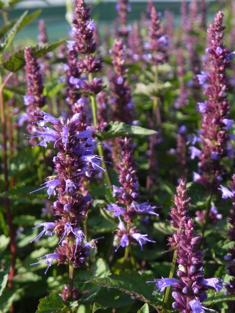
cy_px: 156
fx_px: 416
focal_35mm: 46
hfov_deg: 31.5
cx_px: 118
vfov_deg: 41.2
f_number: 3.2
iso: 160
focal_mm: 8.2
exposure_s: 1/800
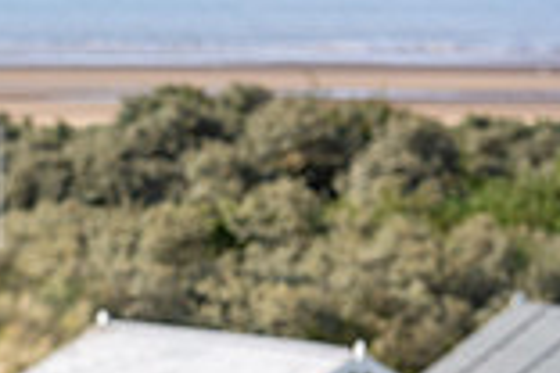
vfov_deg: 2.9
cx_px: -452
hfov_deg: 4.3
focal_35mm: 472
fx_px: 7342
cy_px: 224
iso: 160
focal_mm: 125
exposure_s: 1/1000
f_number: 5
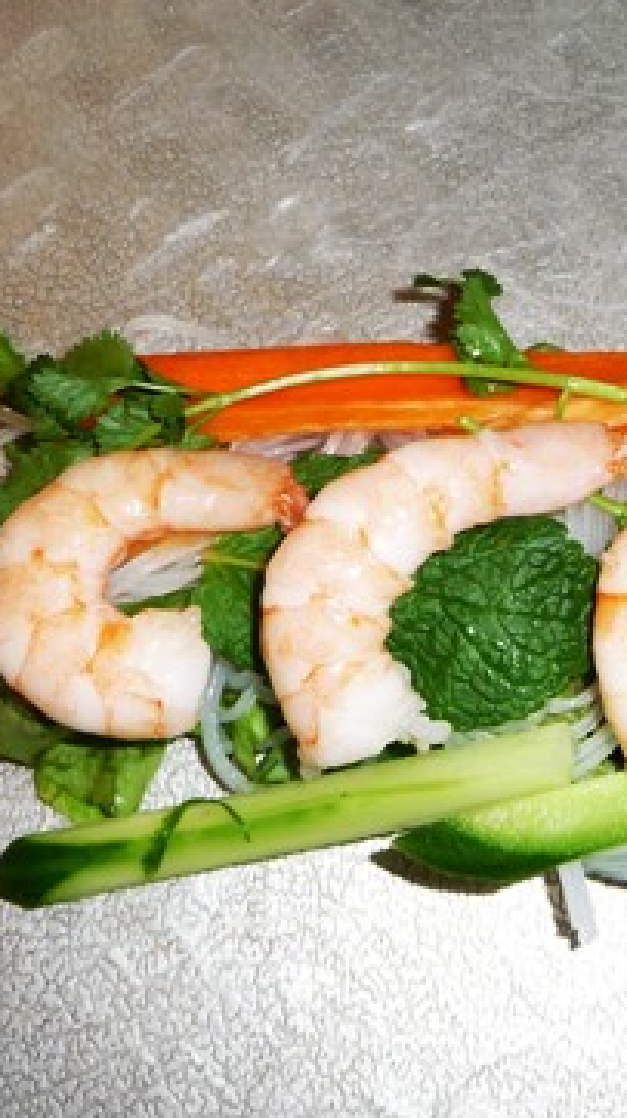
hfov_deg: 22.0
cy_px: 547
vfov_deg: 38.5
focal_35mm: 54
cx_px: 448
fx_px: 1600
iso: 100
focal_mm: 4.7
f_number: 3.3
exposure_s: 1/30
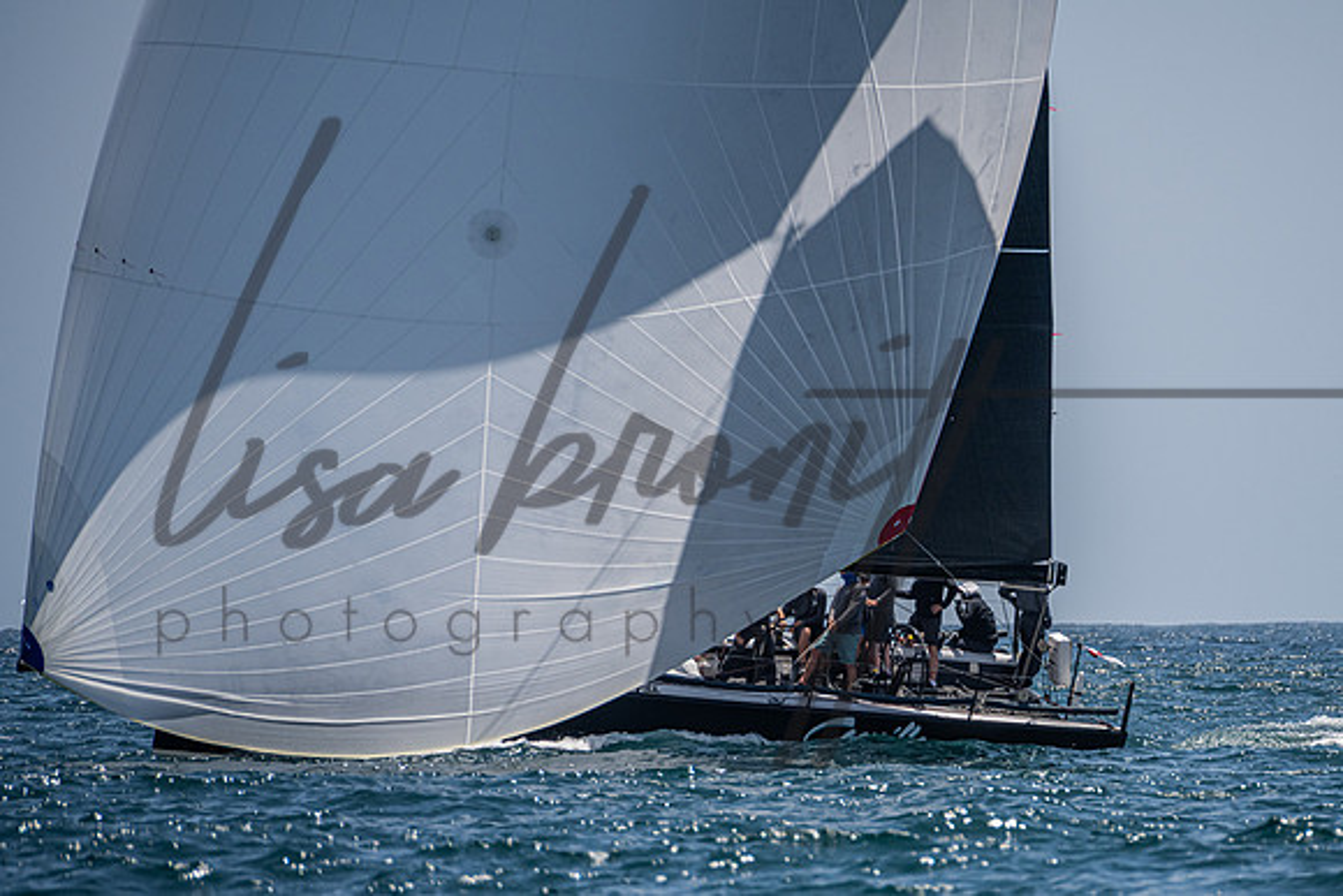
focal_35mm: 546
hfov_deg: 3.8
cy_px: 612
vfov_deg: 2.5
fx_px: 20388
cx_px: 917
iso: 400
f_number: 8
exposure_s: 1/2000
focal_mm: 400
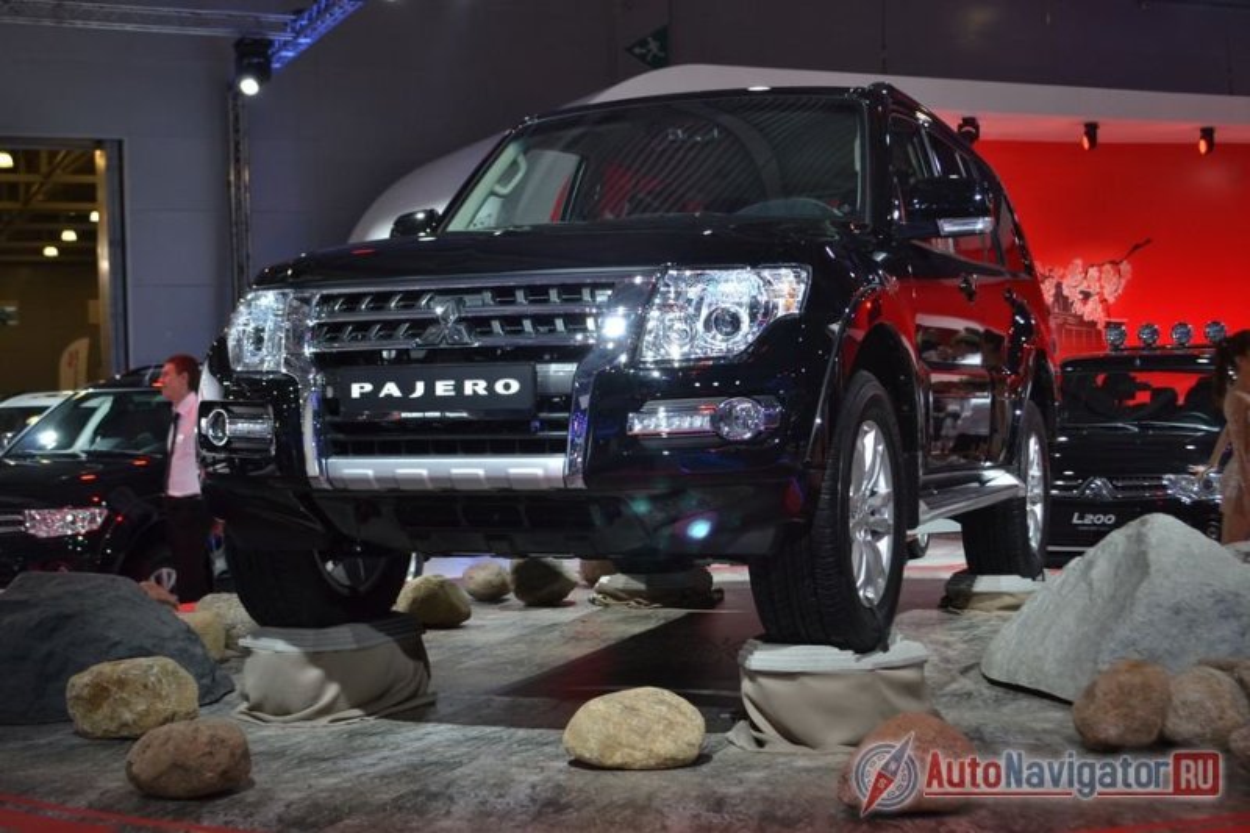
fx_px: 1770
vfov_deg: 26.5
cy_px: 416
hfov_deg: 38.9
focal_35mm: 51
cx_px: 625
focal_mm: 34
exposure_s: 1/80
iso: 400
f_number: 5
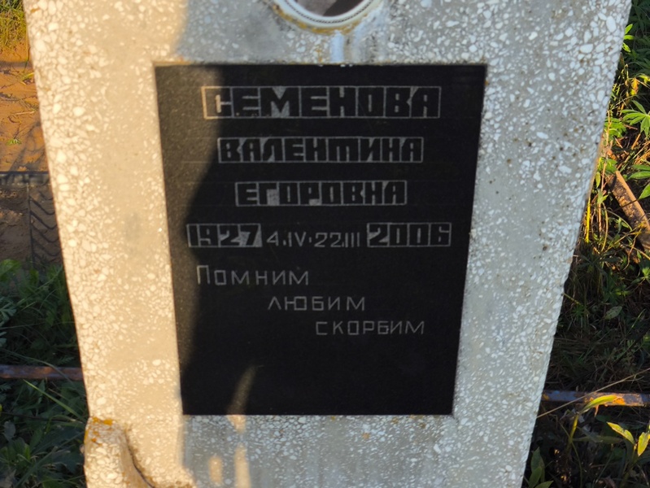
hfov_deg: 38.2
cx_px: 325
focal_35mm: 50
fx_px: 939
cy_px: 244
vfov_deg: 29.1
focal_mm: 4.71
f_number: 1.7
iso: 50
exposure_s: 1/705
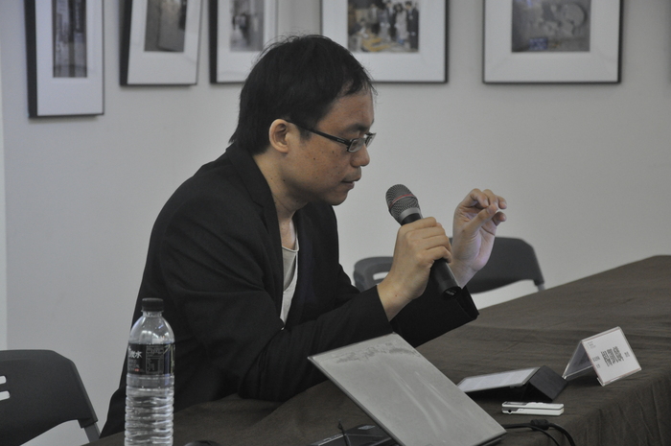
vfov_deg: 12.1
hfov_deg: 18.2
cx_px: 336
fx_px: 2094
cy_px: 223
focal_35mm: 112
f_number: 5.3
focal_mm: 75
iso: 1600
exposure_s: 1/15
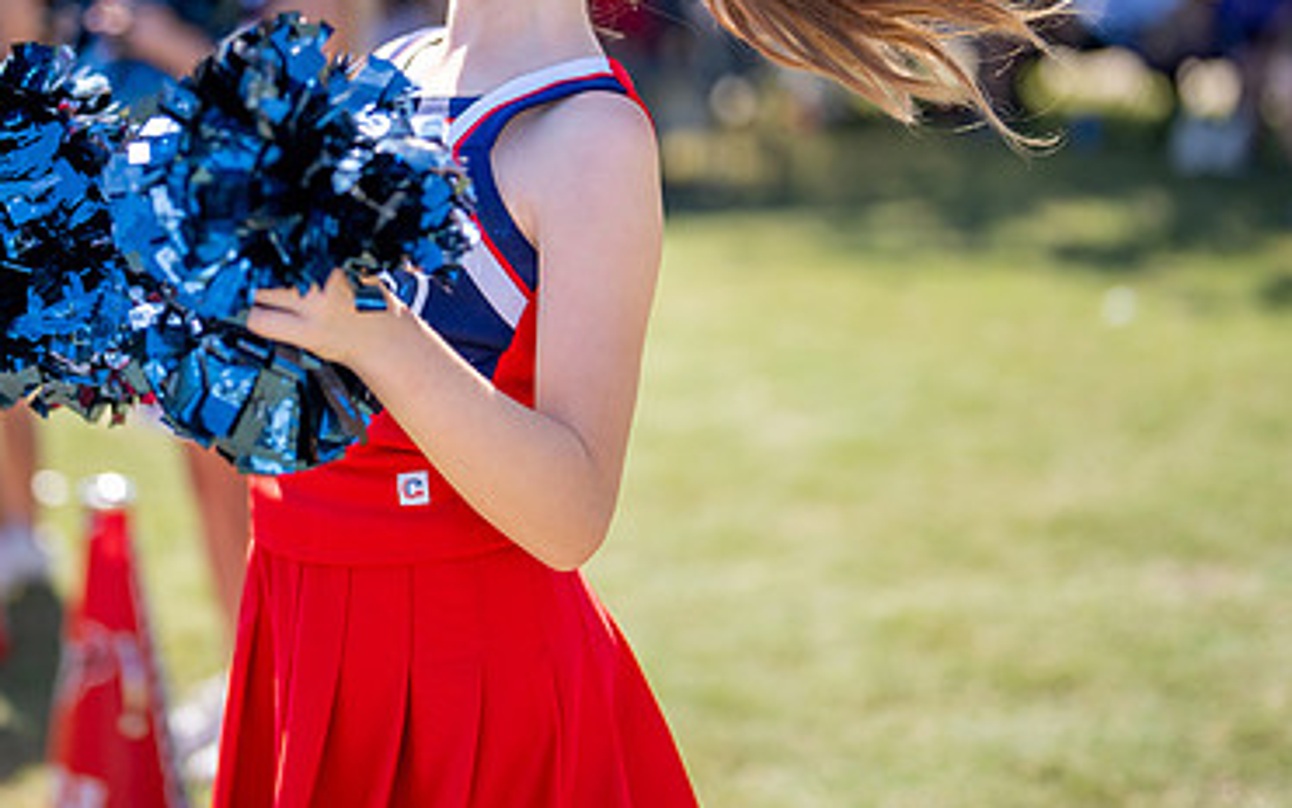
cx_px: 421
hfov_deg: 25.7
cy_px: 183
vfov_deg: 16.2
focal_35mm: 80
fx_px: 2817
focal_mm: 50
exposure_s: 1/8000
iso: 160
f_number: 1.2
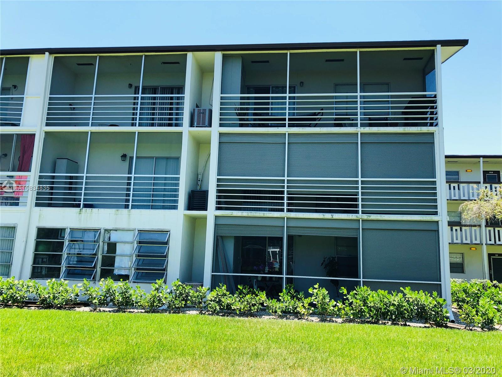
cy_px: 188
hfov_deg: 63.4
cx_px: 251
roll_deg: -1.4
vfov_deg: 49.7
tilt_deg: +10.2
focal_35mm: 28
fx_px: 406
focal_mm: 4
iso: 20
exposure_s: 1/640
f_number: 1.8
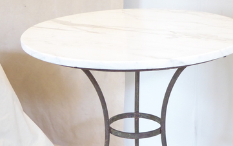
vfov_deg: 17.4
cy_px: 133
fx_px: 470
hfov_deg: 27.8
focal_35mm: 74
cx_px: 100
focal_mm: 7.2
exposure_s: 1/20
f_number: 3.8
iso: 400
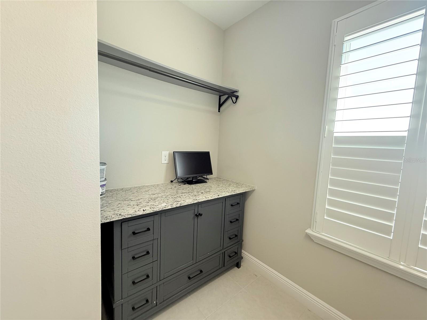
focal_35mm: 14
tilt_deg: -5.0
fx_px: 173
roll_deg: -1.5
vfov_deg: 85.7
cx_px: 214
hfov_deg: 102.1
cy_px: 160
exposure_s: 1/120
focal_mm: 2.22
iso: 125
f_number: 2.2
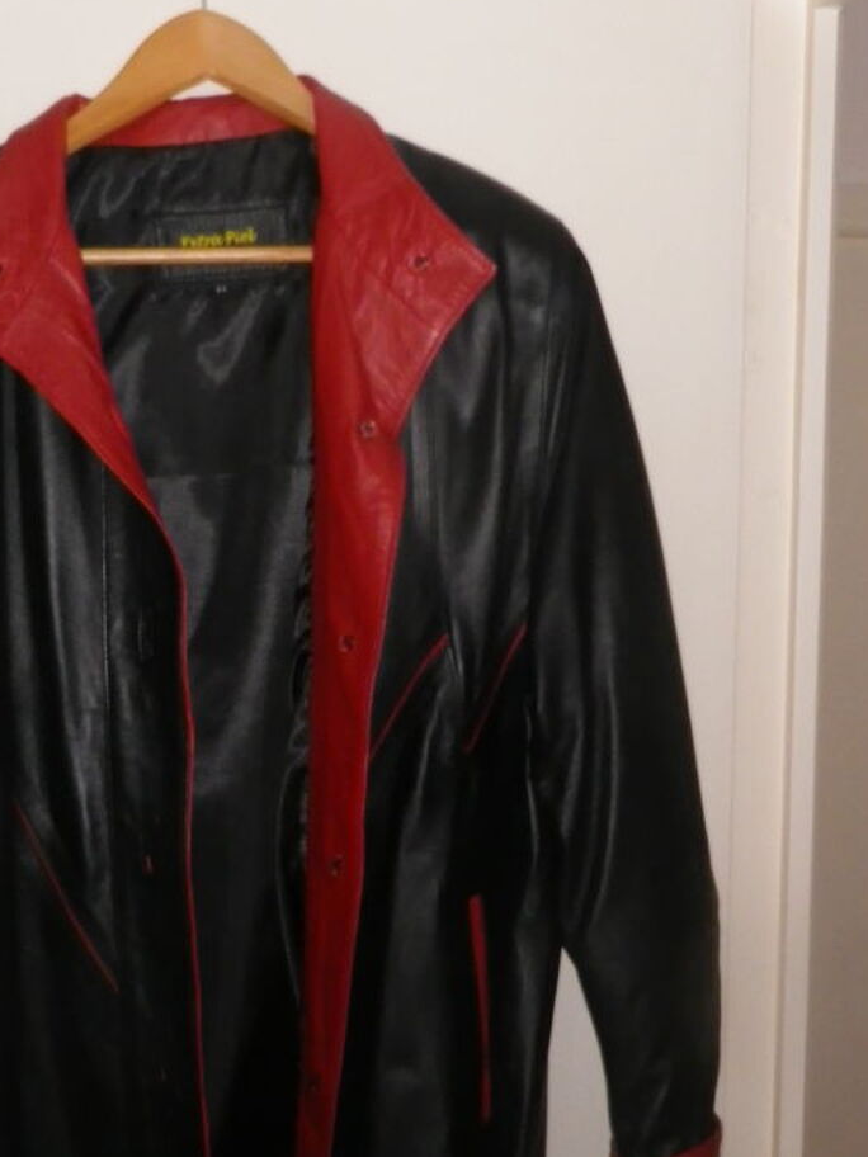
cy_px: 750
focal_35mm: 57
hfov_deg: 25.4
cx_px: 249
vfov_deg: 33.5
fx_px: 1906
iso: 400
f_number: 4
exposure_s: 1/50
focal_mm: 7
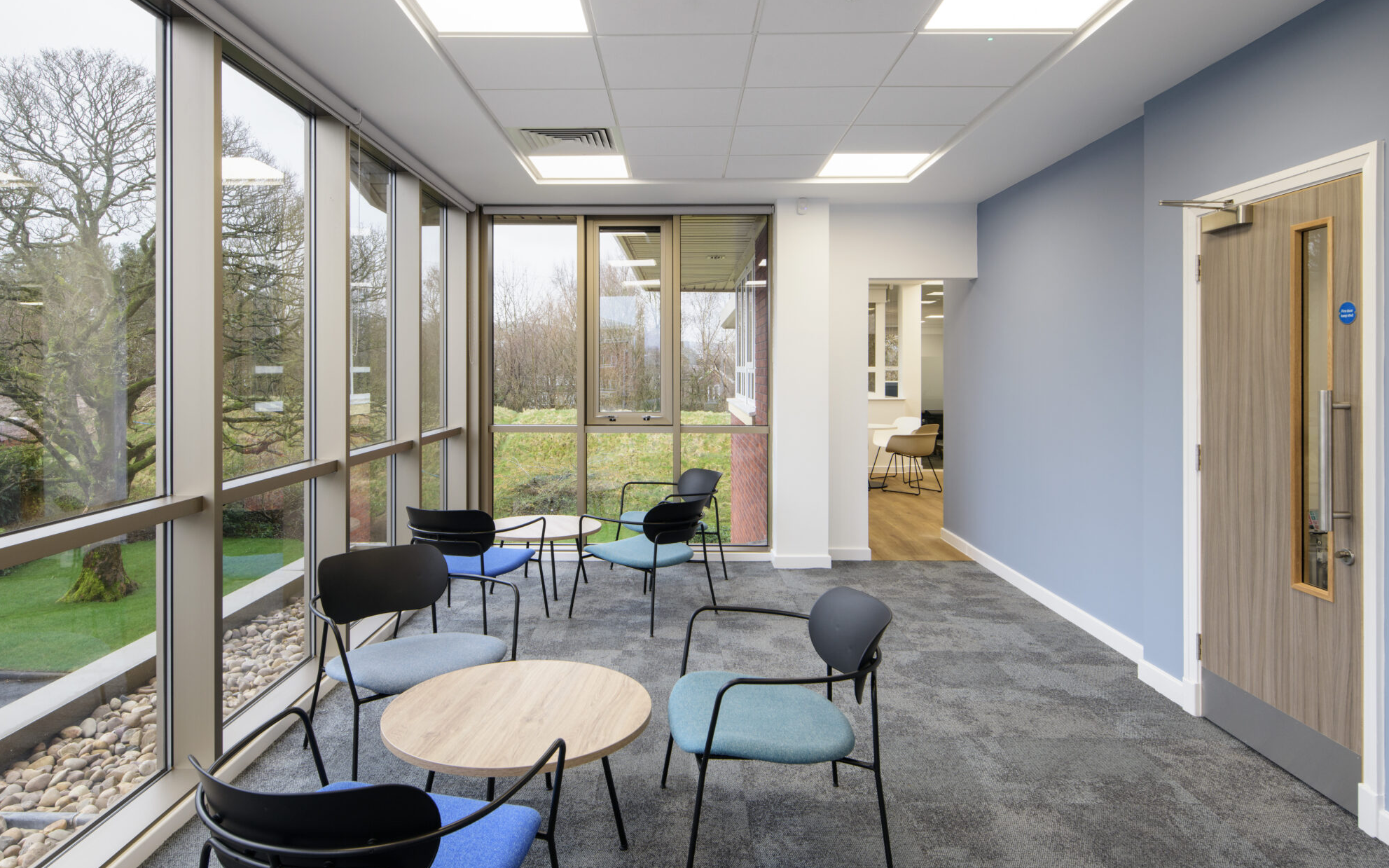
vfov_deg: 59.6
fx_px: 757
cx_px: 677
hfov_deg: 85.0
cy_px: 408
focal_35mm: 20
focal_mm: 19
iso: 200
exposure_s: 1/8
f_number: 10
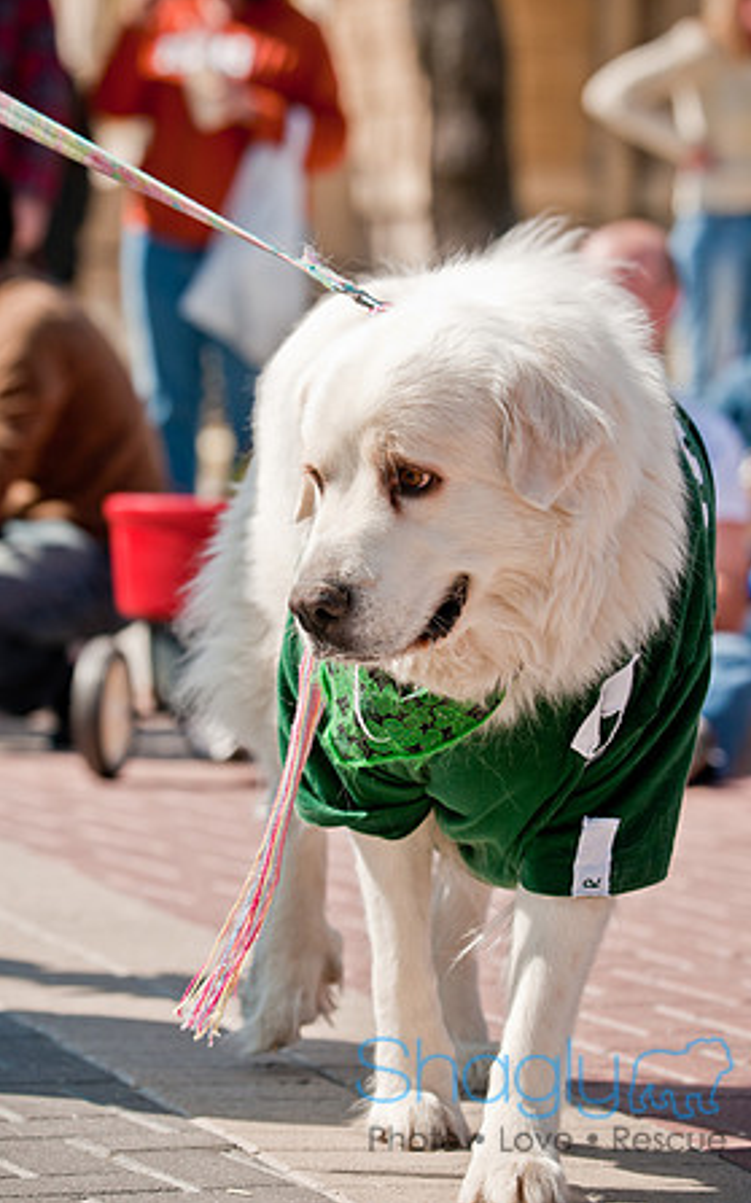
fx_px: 5294
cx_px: 378
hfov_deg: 8.1
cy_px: 600
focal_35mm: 162
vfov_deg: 13.0
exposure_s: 1/1600
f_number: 4
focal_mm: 105
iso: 200
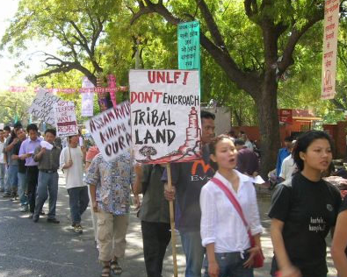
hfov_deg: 43.7
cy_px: 158
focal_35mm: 42
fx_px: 431
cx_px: 153
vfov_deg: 35.6
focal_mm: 5.7
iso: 50
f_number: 4.9
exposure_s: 1/40.2
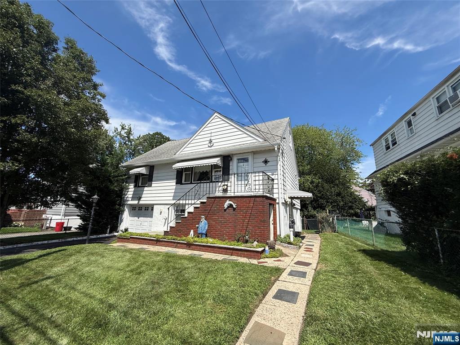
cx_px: 230
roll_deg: -1.2
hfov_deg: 102.1
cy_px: 172
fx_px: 186
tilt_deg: +13.4
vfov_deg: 85.7
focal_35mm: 14
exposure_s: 1/2717
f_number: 2.2
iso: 50
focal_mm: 2.22
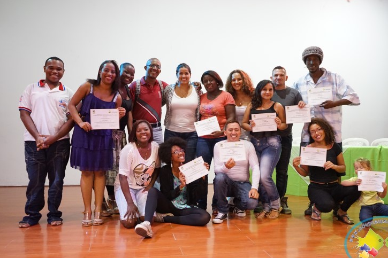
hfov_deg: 58.6
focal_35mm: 32
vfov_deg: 41.1
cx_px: 213
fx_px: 345
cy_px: 132
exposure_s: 1/50
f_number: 3.5
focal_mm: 29
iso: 5000
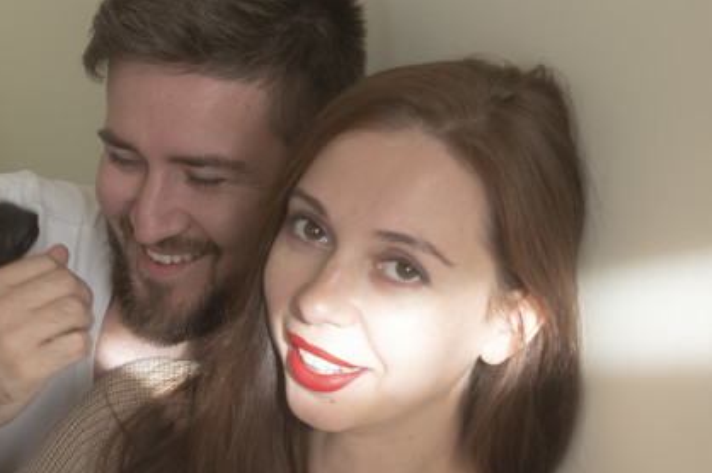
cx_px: 244
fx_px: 1897
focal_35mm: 96
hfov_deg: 21.2
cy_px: 249
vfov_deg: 14.2
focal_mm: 45
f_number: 5.6
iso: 800
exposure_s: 1/100
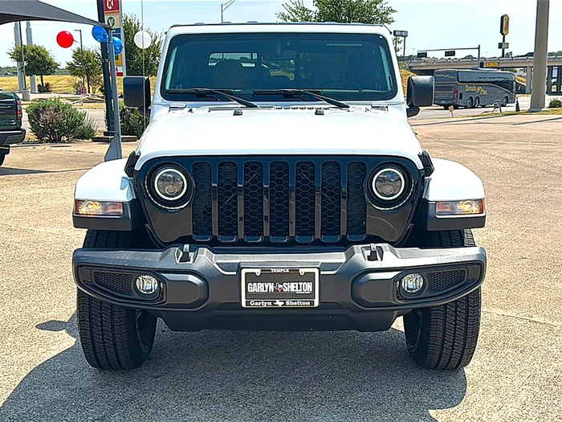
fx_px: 584
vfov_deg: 39.7
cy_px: 211
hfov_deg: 51.4
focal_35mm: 36
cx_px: 281
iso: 80
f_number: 1.78
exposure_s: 1/5917
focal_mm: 6.86
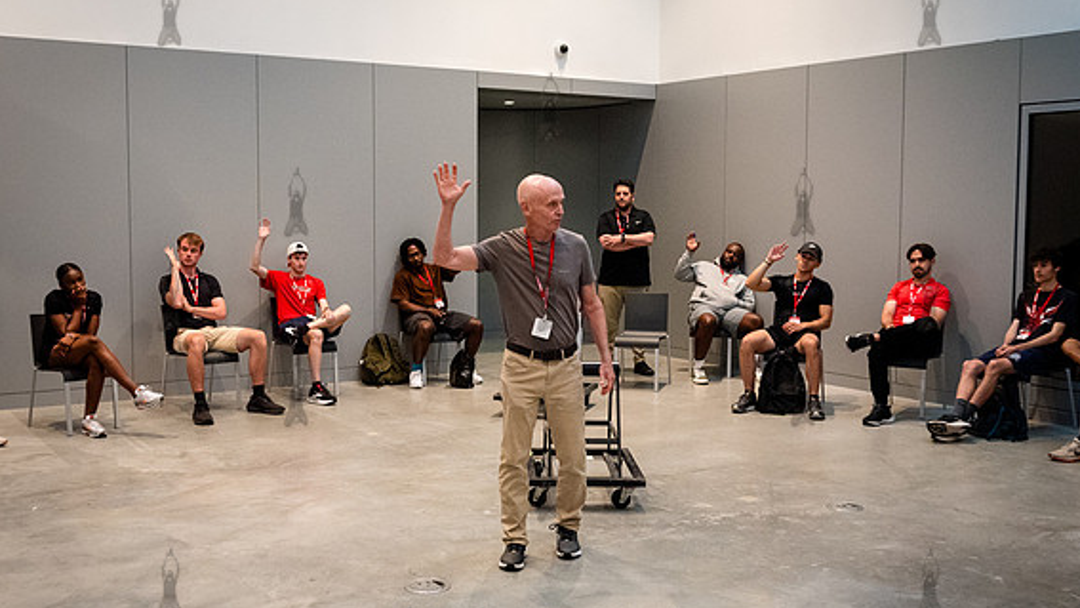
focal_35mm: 42
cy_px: 303
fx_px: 1203
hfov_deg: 48.3
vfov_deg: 28.4
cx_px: 522
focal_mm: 35
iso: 6400
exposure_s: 1/320
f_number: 4
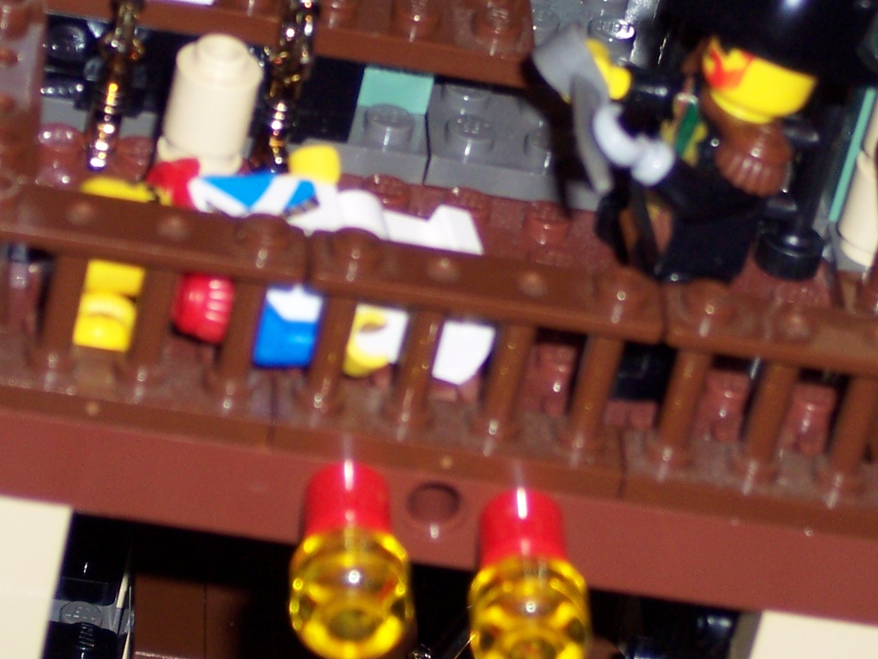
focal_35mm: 202
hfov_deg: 9.8
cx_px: 401
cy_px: 111
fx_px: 5123
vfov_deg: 7.3
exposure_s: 1/90
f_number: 4.1
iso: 100
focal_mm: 18.7
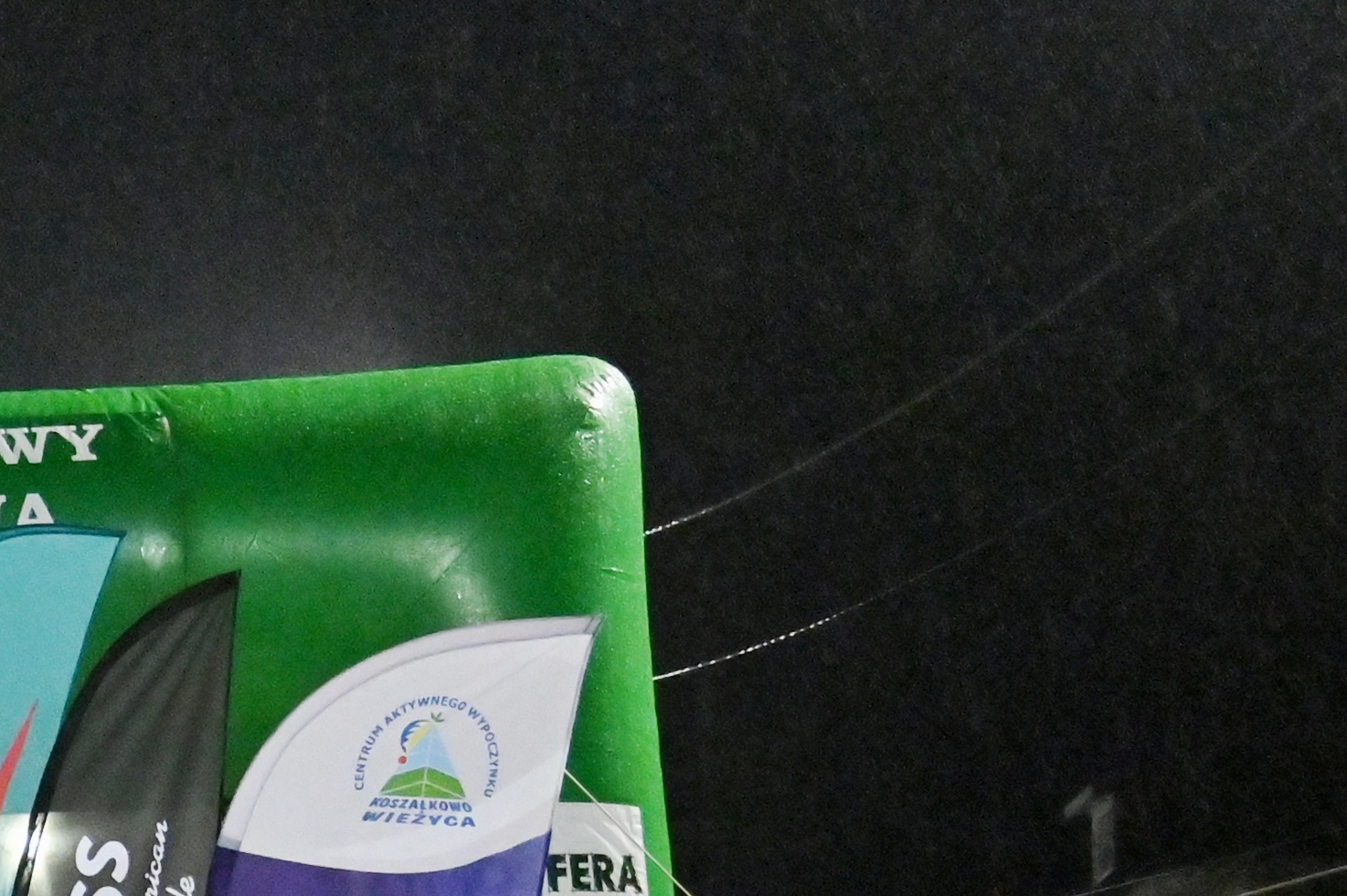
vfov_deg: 11.1
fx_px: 4450
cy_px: 1282
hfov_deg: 16.0
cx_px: -561
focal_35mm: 119
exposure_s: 1/250
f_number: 4
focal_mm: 29
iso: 4000
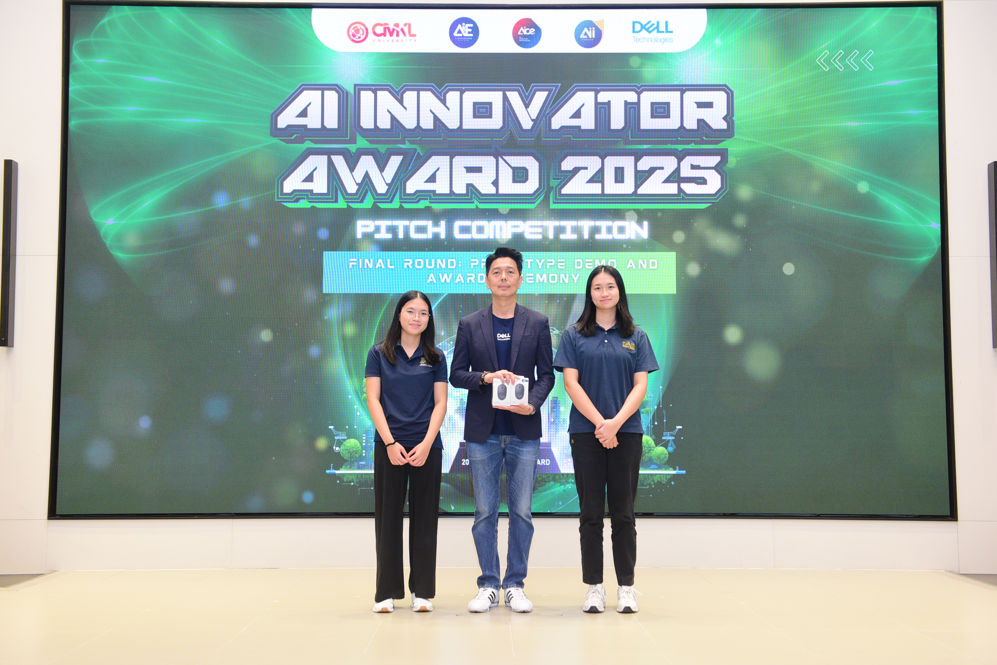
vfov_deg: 30.5
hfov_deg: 44.5
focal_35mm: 44
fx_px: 1219
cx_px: 498
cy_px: 332
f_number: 4.5
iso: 1250
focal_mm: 44
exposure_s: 1/125
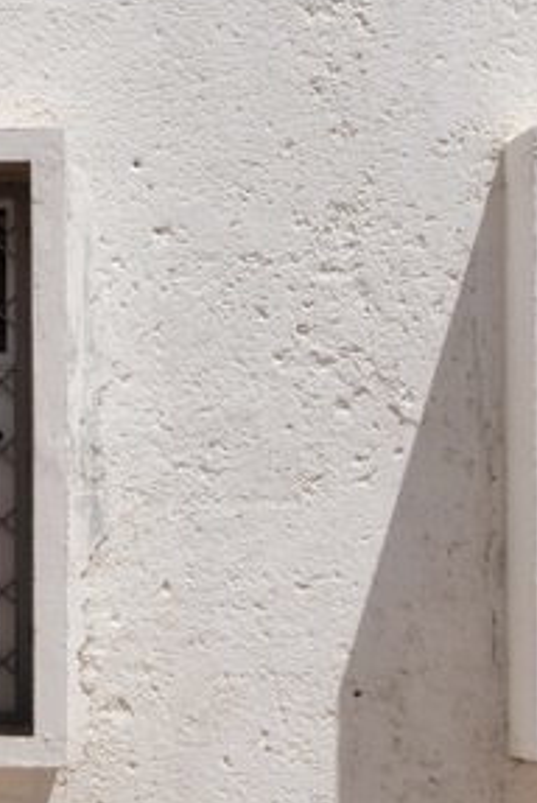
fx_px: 2098
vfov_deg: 21.3
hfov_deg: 14.3
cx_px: -52
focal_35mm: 94
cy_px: 104
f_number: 13
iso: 100
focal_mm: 18
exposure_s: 1/125
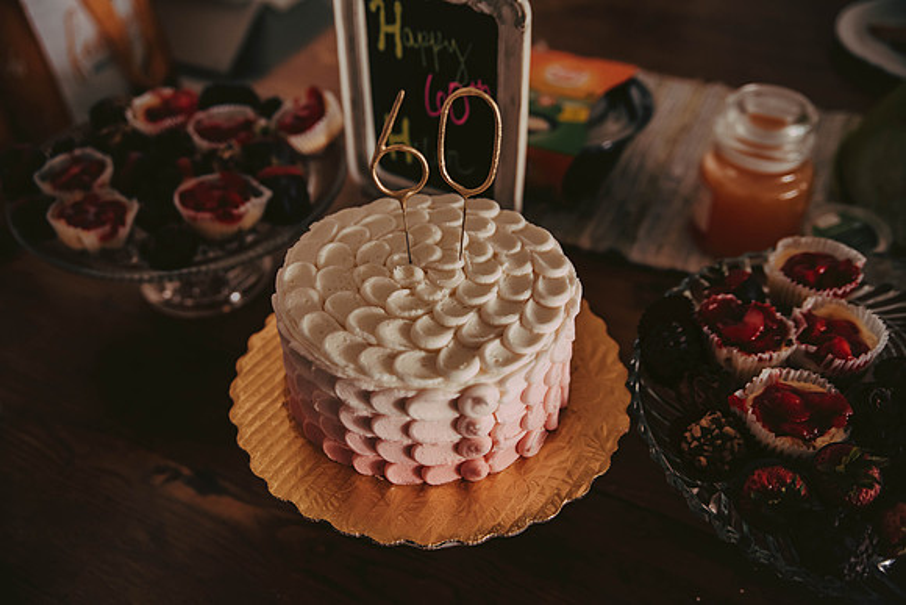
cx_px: 453
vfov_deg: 36.9
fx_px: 906
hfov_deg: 53.1
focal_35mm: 36
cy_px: 302
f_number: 2.8
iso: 1000
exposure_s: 1/100
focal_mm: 36
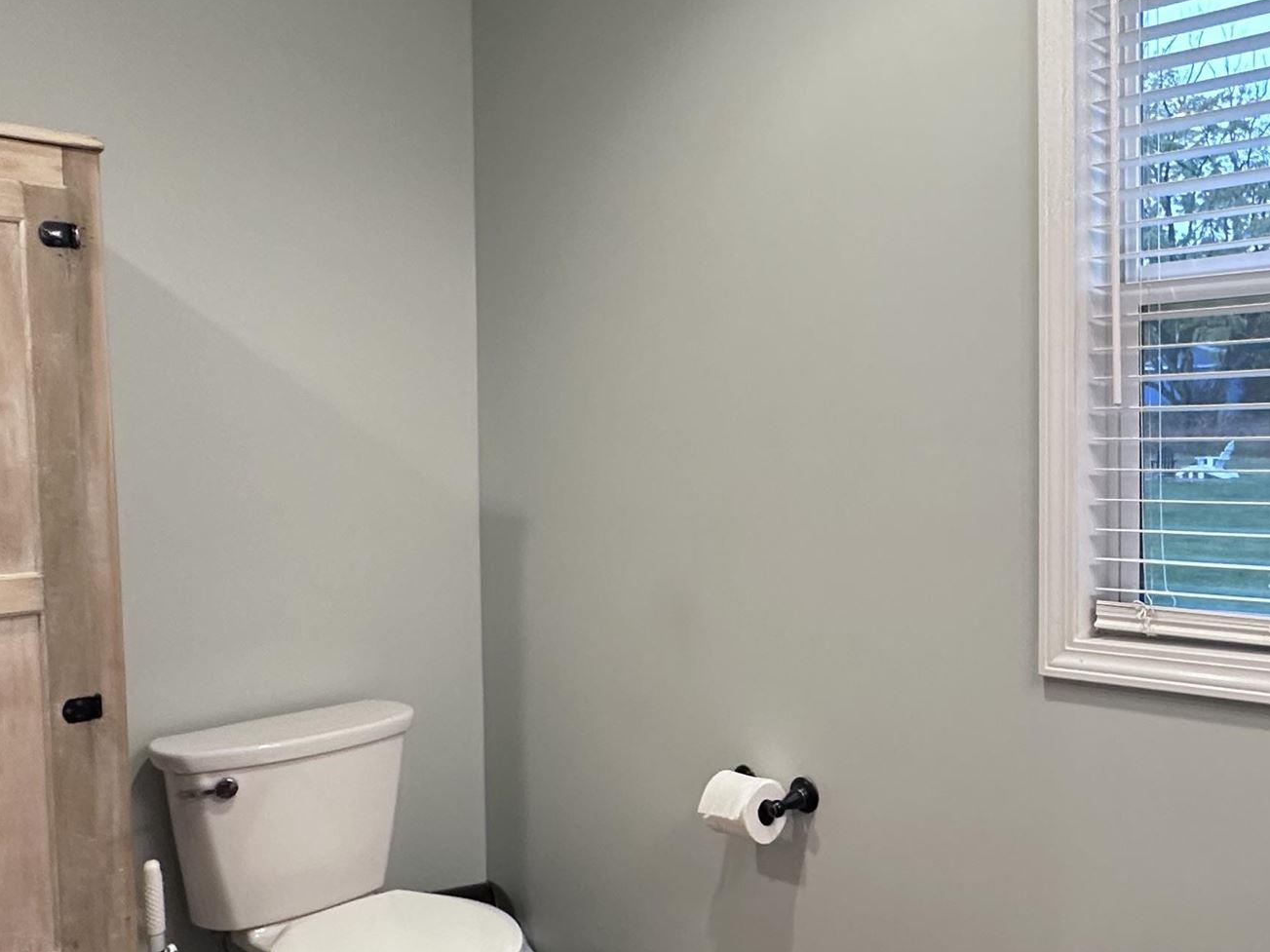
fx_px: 1211
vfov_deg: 42.9
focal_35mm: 33
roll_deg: +0.0
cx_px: 995
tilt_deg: -2.3
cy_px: 493
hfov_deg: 52.2
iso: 250
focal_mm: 2.22
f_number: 2.2
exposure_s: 1/60
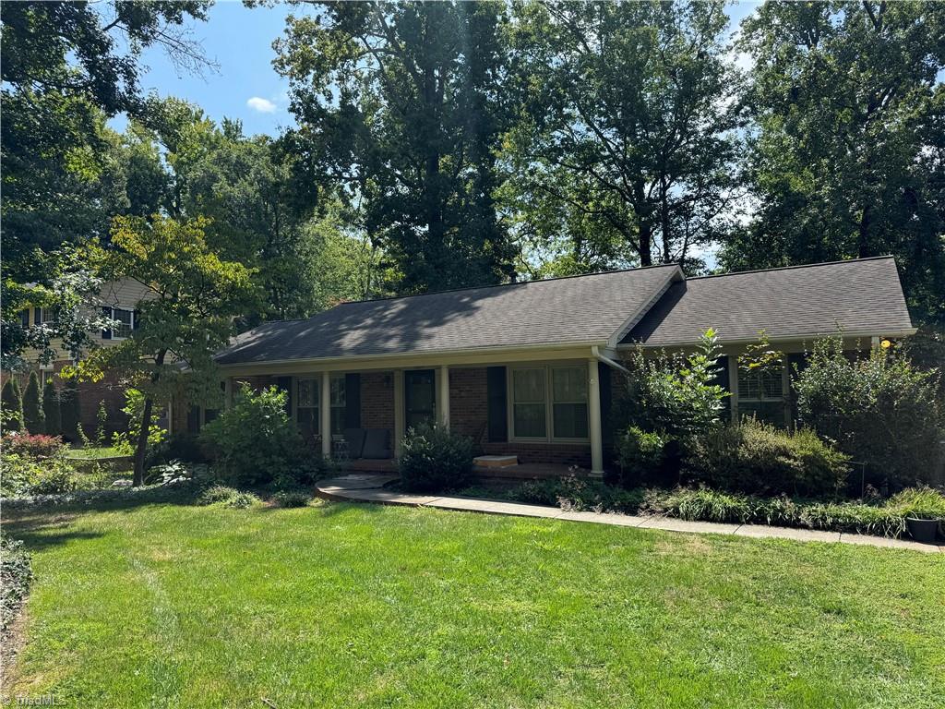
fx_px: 655
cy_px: 354
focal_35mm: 24
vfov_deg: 56.8
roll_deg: +1.5
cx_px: 472
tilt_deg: +1.5
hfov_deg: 71.6
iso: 80
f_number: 1.78
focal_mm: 6.76
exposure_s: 1/1637
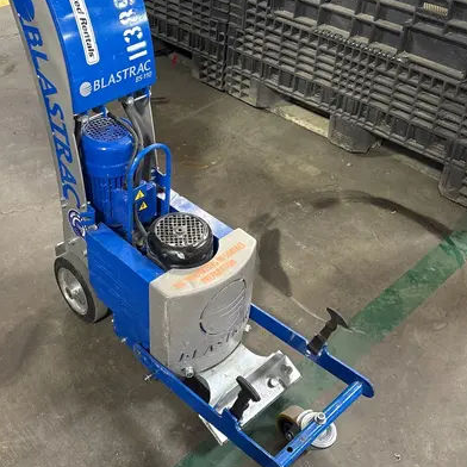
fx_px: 656
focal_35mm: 43
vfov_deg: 38.8
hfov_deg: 38.9
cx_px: 174
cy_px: 163
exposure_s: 1/60
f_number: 1.6
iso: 160
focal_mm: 5.96
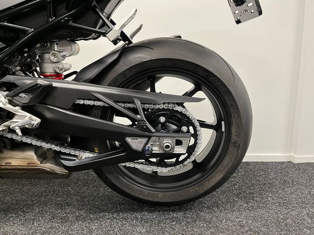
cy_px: 118
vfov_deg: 53.1
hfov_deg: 67.3
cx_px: 157
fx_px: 236
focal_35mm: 26
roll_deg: +0.4
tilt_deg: -9.9
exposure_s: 1/50
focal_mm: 5.1
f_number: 1.6
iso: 200
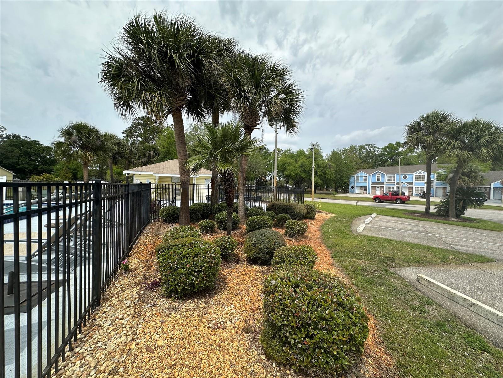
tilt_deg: +0.2
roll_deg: -1.5
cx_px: 252
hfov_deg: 102.1
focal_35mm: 14
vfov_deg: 85.7
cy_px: 189
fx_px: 203
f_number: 2.2
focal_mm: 2.22
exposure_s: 1/1366
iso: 40
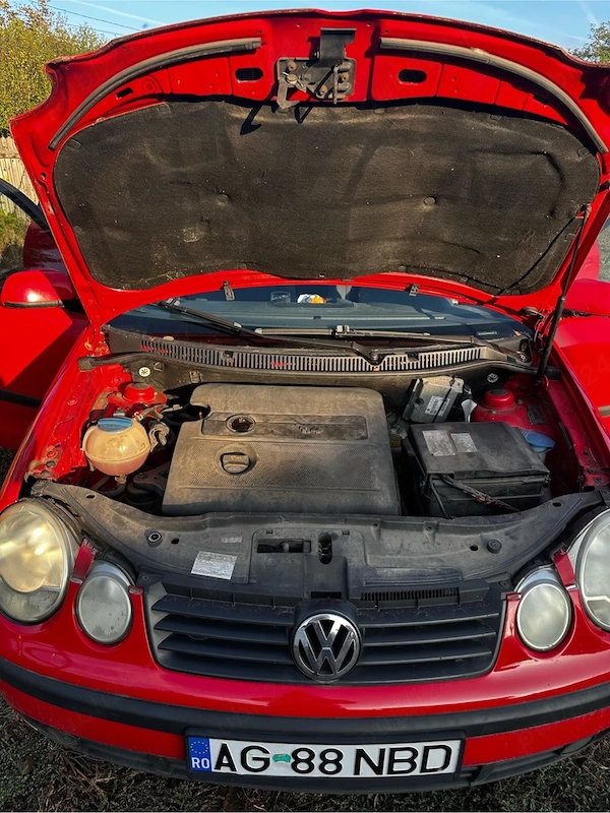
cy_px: 406
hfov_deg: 56.8
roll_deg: -1.3
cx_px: 305
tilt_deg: -23.4
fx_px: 564
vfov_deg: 71.6
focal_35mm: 24
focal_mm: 6.86
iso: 80
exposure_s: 1/587
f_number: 1.78
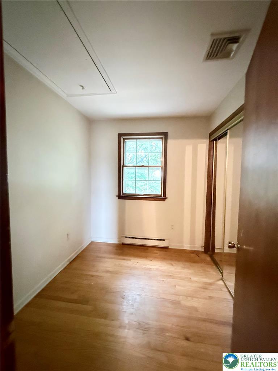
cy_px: 186
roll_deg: -1.5
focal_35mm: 14
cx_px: 139
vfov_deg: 102.1
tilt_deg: -3.7
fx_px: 150
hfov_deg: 85.7
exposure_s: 1/60
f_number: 2.2
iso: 1250
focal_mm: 2.22
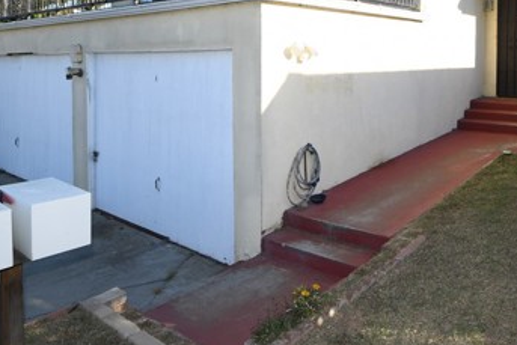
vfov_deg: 44.6
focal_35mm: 28
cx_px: 371
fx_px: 402
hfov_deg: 62.6
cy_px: 79
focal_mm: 10
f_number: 6.3
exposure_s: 1/160
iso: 100
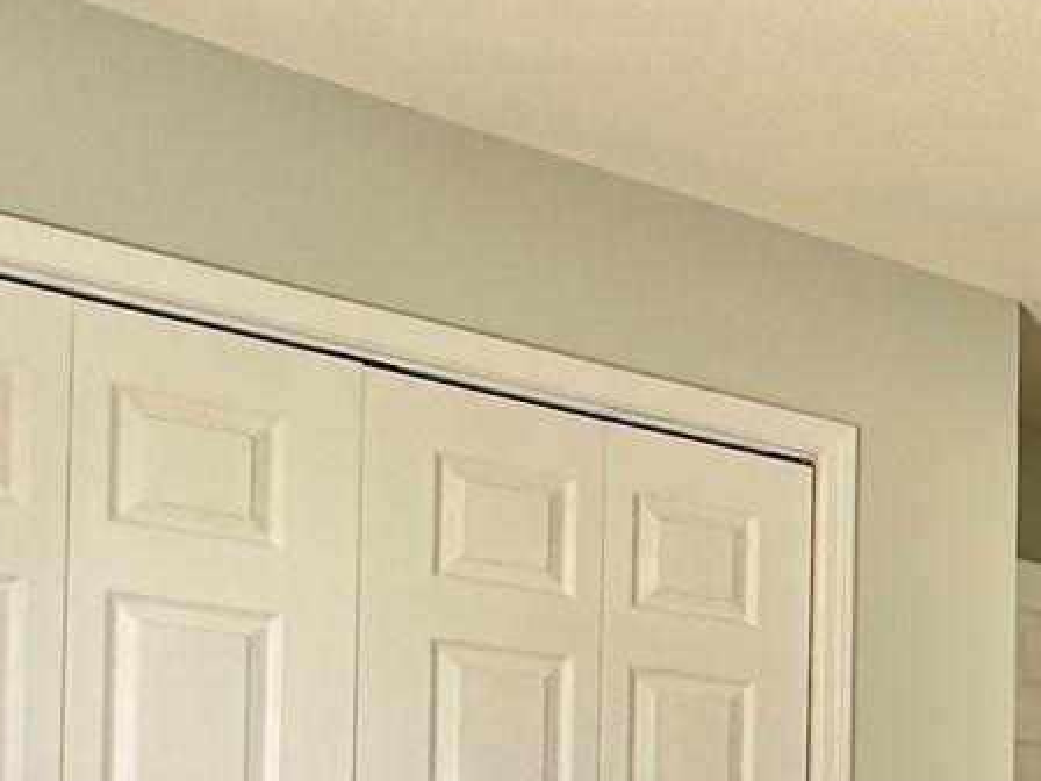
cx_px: 1524
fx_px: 1925
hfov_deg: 24.3
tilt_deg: +0.7
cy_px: 1004
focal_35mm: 64
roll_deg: -0.6
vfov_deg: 20.9
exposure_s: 1/99
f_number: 2.2
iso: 250
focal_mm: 2.22
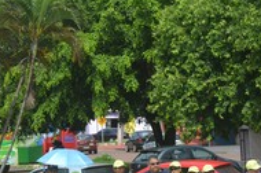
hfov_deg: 8.8
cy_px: 173
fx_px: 1701
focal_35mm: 235
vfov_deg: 5.8
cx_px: 151
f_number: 5.6
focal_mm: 66
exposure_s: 1/500
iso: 100
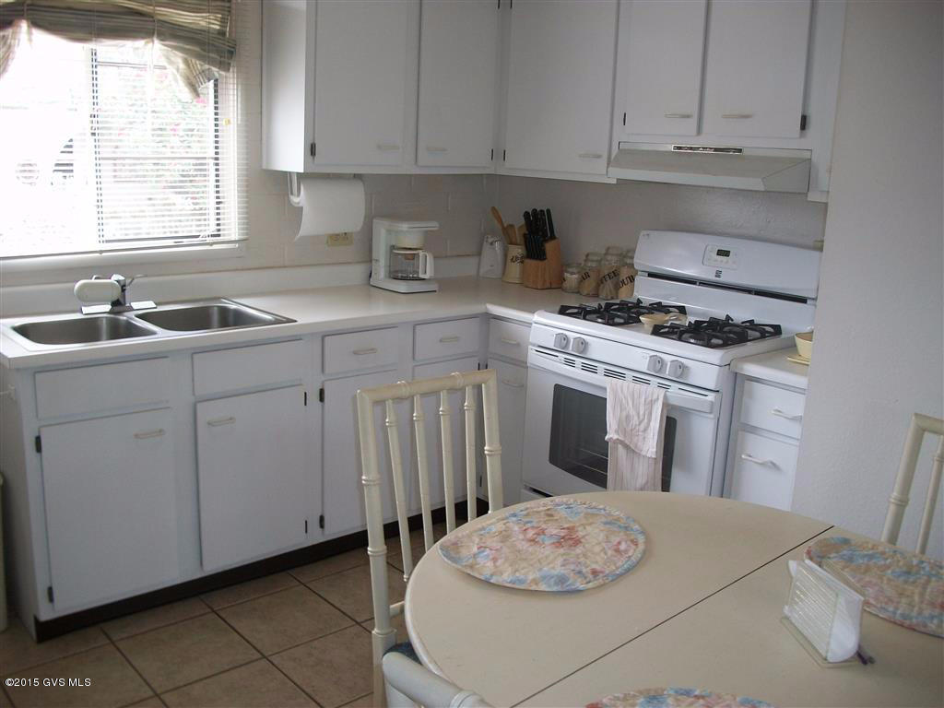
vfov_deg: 44.2
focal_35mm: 32
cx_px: 472
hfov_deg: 56.8
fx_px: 873
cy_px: 354
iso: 80
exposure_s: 1/30
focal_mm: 5.7
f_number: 2.9
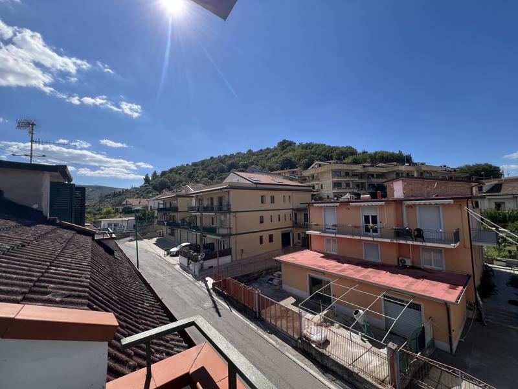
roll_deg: +1.4
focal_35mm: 13
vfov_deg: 89.9
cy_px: 194
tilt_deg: +4.4
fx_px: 195
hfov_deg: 106.2
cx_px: 259
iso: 32
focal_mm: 1.57
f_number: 1.8
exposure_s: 1/1815
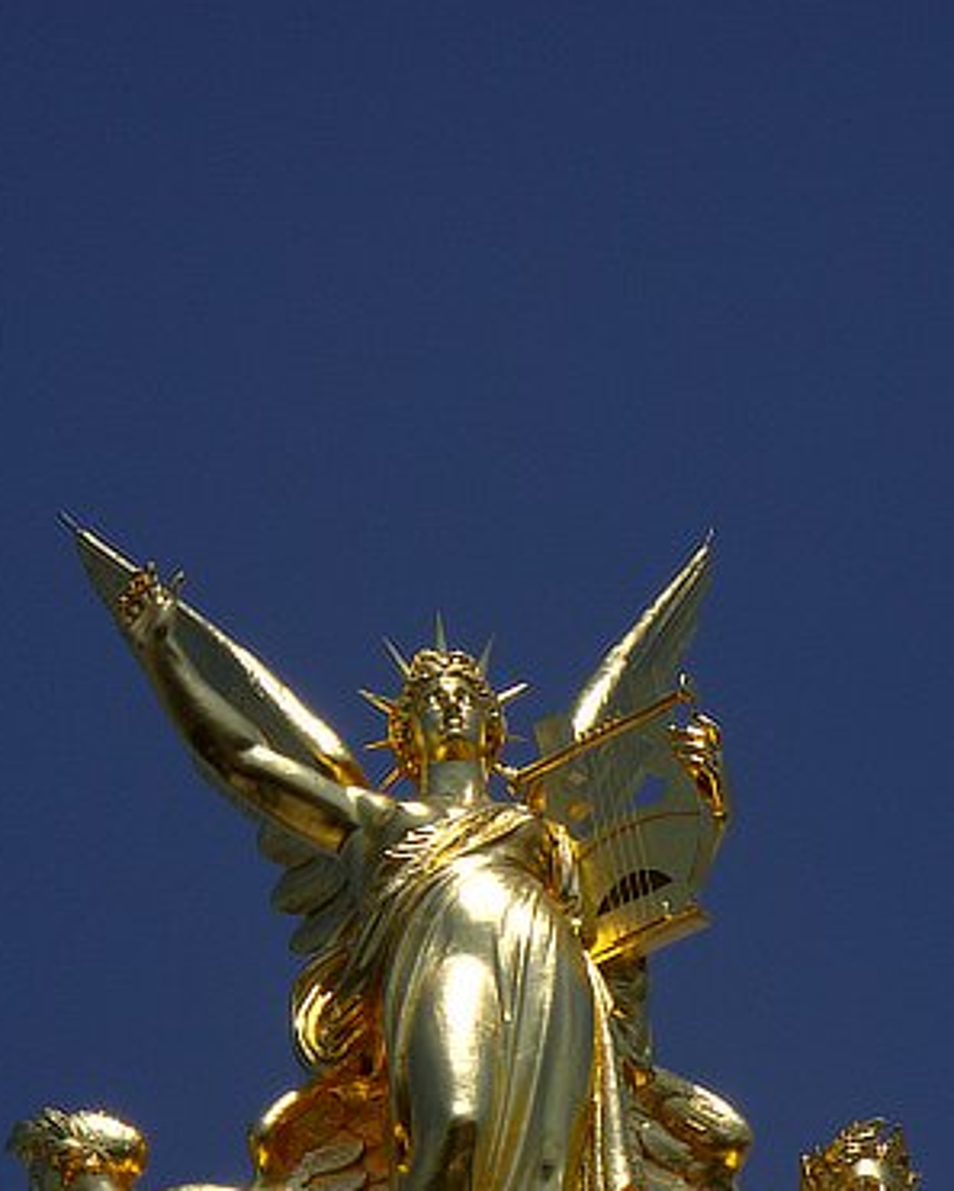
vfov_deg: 6.1
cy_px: 902
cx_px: 572
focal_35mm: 316
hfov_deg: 4.9
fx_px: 11148
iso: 50
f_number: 11
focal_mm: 50.8
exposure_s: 1/250
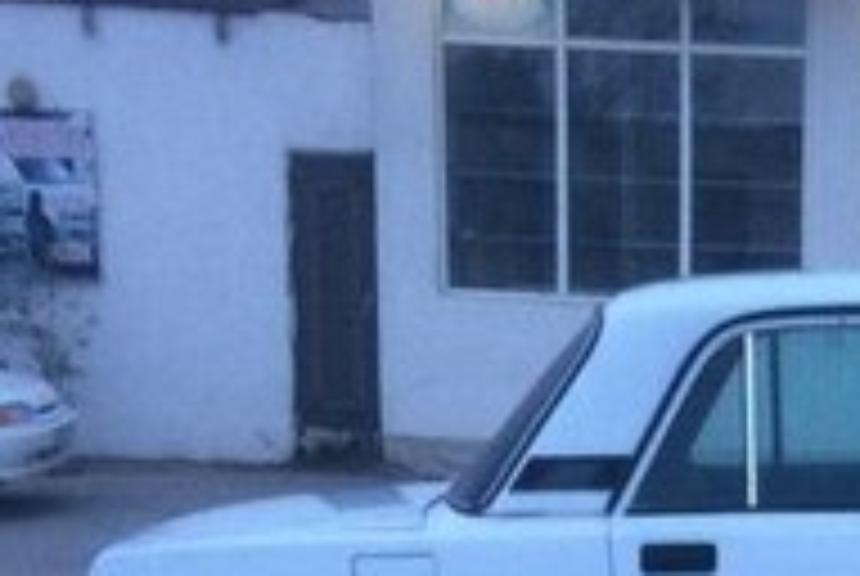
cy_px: 830
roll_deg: -2.4
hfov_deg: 18.6
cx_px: 1036
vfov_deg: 12.6
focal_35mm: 104
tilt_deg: -11.9
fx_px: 2488
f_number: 2.2
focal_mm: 4.15
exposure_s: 1/33
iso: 160
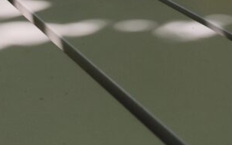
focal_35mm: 93
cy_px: -144
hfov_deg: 21.4
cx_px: 240
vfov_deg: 12.4
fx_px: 589
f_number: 1.75
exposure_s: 1/1458
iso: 112
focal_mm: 4.77
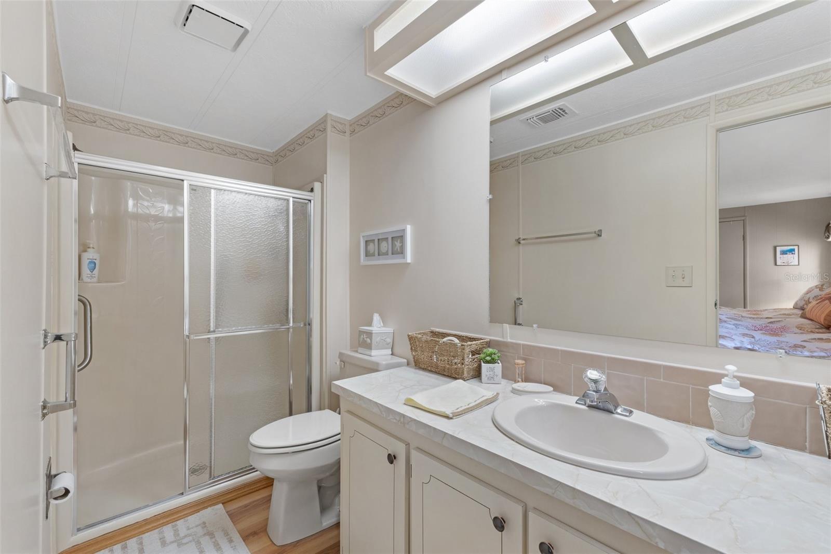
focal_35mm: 15
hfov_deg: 100.4
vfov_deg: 77.3
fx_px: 346
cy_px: 277
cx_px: 416
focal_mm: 10
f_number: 8
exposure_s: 1/3
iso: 250
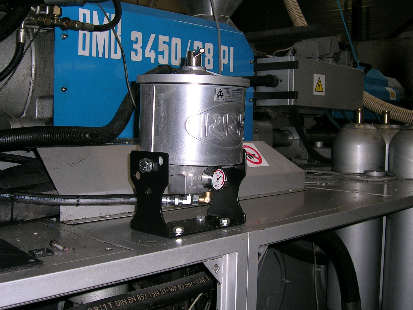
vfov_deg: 30.3
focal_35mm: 48
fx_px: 573
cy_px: 155
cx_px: 206
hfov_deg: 39.7
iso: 50
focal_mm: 7.3
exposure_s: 1/60.1
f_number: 3.1
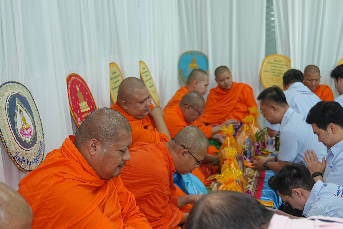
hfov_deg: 35.7
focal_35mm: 55
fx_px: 524
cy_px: 152
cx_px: 243
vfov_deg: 24.5
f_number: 2.8
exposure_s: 1/100
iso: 500
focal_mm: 28
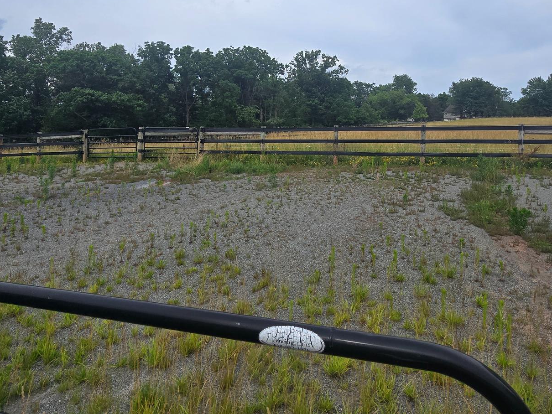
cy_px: 135
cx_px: 289
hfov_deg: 76.3
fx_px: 351
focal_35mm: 22
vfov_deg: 59.5
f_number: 2.2
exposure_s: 1/2628
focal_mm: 2.2
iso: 50
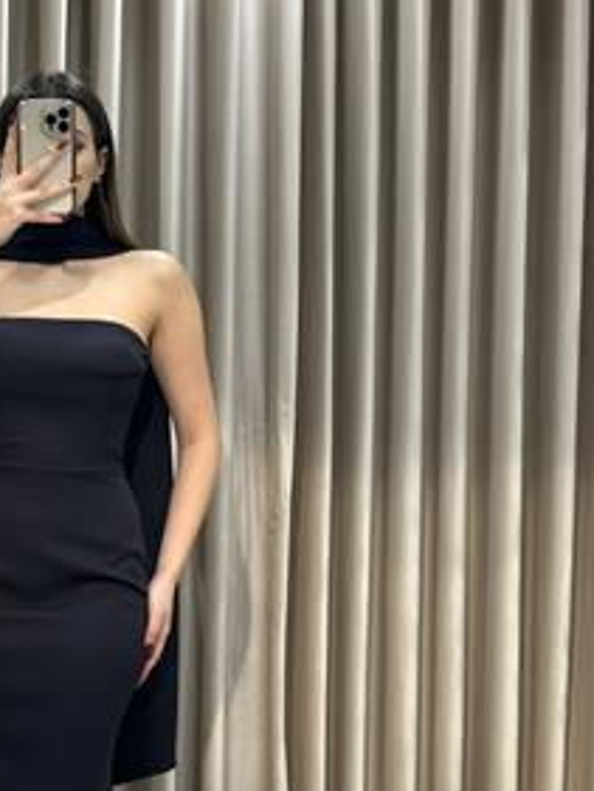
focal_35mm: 91
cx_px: 39
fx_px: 2080
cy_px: 587
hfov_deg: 16.0
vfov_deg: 21.4
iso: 80
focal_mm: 6.86
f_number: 1.78
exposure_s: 1/100
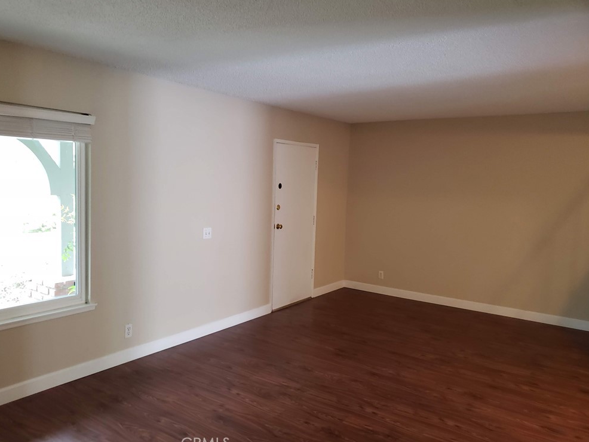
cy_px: 222
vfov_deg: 51.4
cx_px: 291
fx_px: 460
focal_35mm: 27
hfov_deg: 65.3
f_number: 1.5
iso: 250
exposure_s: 1/40
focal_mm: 4.3
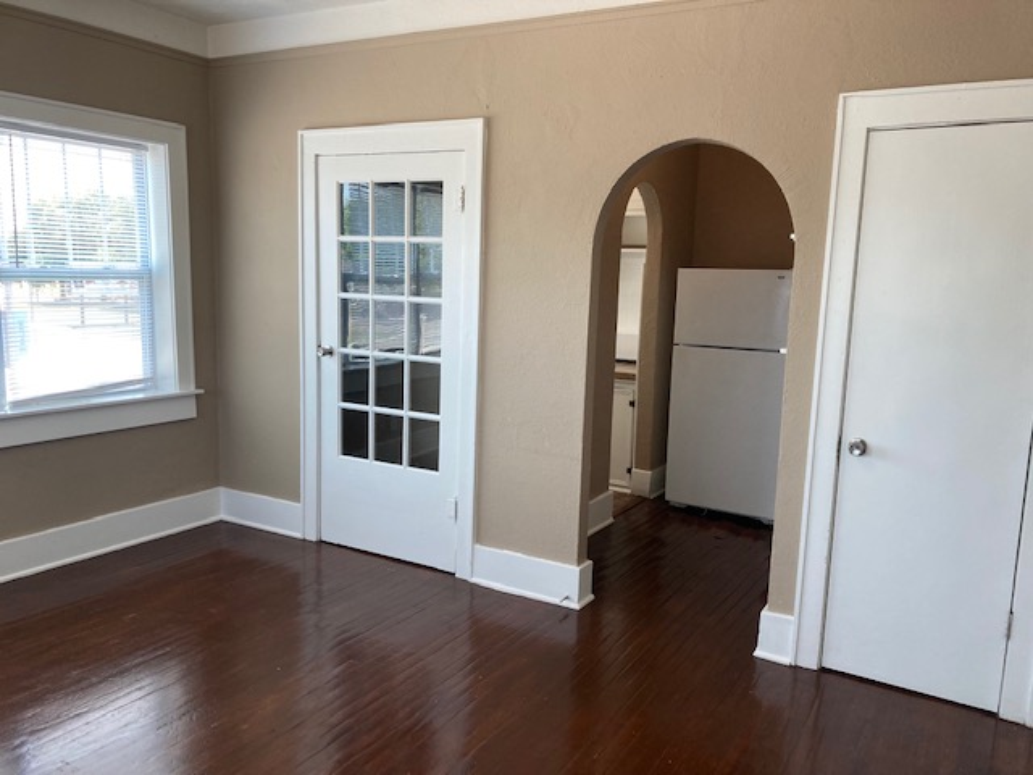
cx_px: 516
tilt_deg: -7.2
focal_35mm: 28
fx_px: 836
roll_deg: -3.0
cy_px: 388
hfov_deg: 63.4
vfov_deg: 49.7
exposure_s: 1/120
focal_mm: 3.99
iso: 64
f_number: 1.8
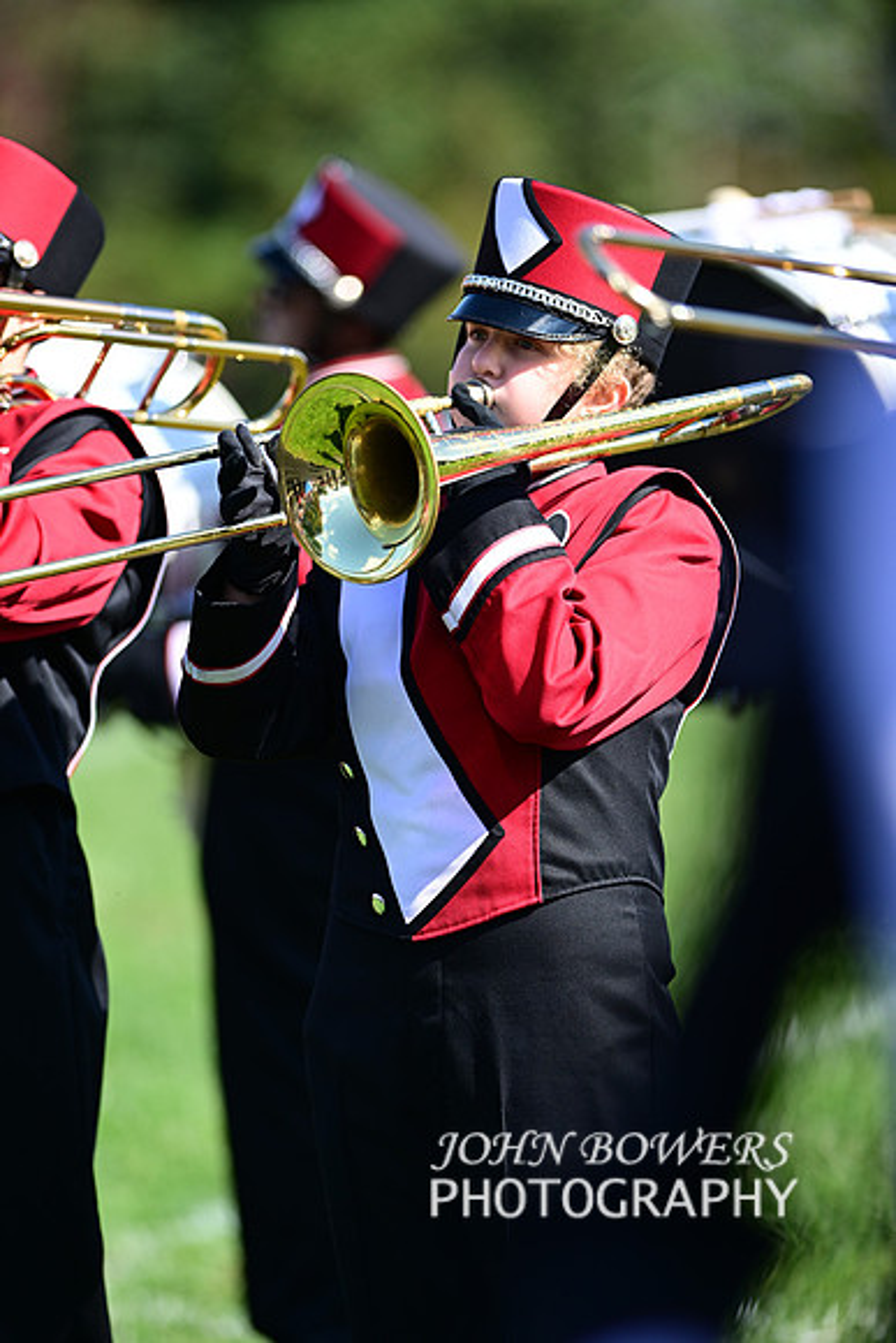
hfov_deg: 4.6
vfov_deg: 6.9
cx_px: 448
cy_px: 672
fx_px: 11192
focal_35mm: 300
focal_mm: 300
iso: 220
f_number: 2.8
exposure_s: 1/1600
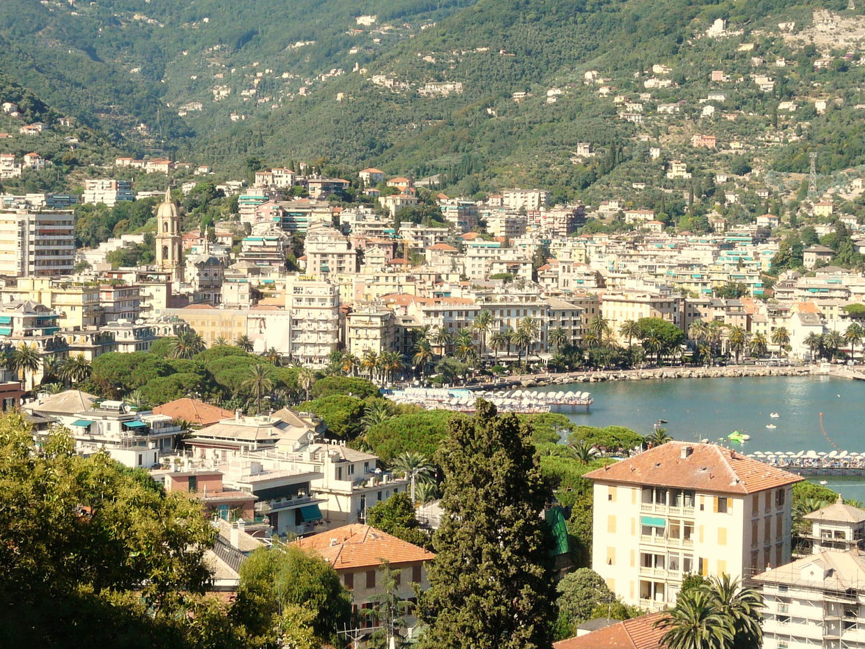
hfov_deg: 23.8
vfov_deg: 18.0
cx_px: 430
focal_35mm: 82
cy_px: 234
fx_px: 2049
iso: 100
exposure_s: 1/250
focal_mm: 8.8
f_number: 5.6
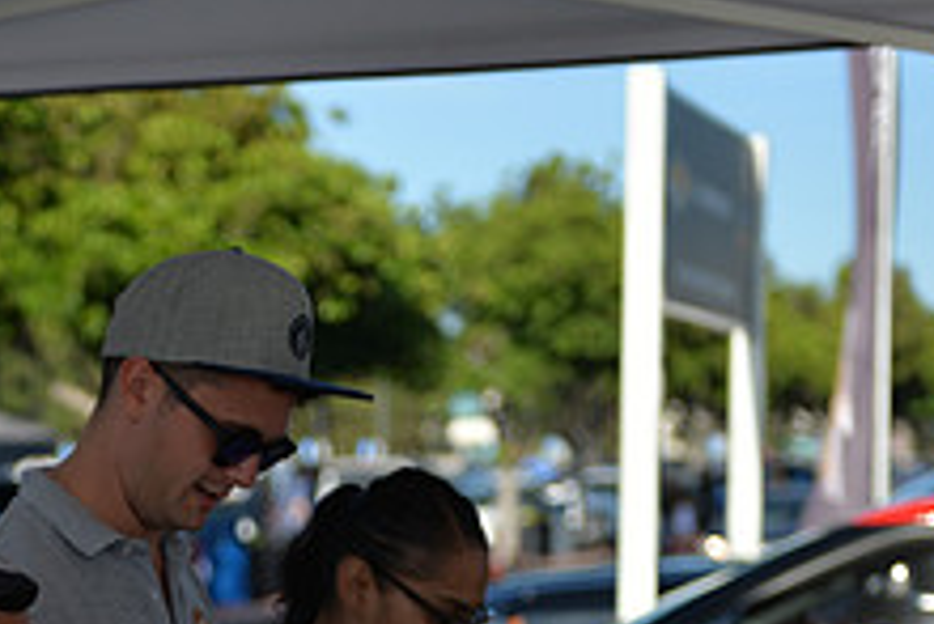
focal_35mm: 137
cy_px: 775
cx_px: 157
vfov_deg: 9.9
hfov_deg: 14.9
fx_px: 3557
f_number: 2.8
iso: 100
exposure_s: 1/1600
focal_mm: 52
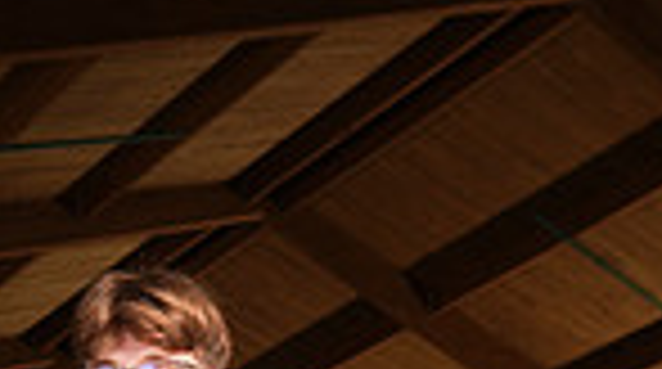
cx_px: 131
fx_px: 2085
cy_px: 976
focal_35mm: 119
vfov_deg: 8.9
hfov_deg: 17.9
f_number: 5.6
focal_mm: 37
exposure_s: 1/160
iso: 250
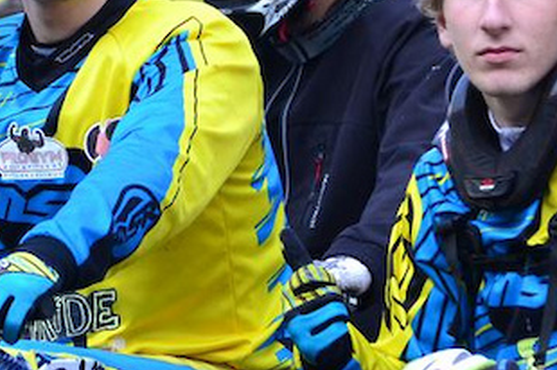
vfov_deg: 3.5
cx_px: 16
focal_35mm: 397
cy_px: 116
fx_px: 6136
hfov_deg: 5.2
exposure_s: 1/250
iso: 400
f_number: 4.5
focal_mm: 80
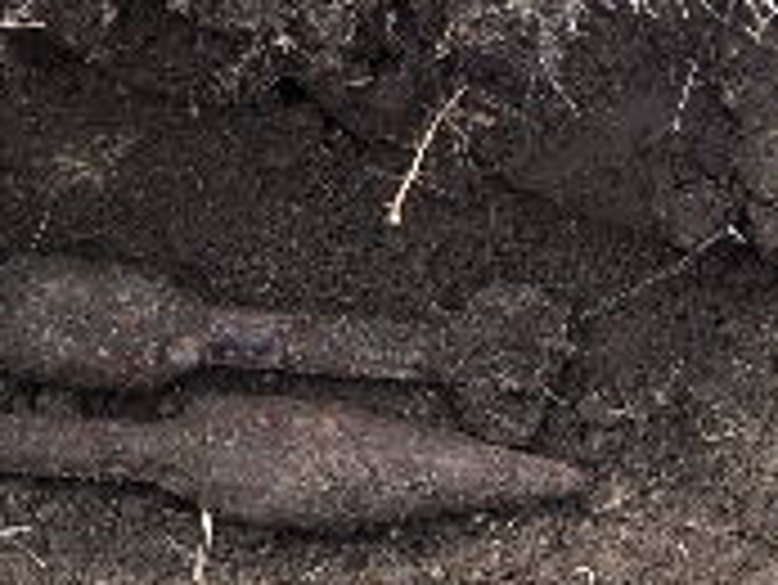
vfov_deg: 21.7
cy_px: 450
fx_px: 1507
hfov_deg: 27.9
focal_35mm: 67
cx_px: 85
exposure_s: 1/570
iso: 32
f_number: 2.2
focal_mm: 4.15
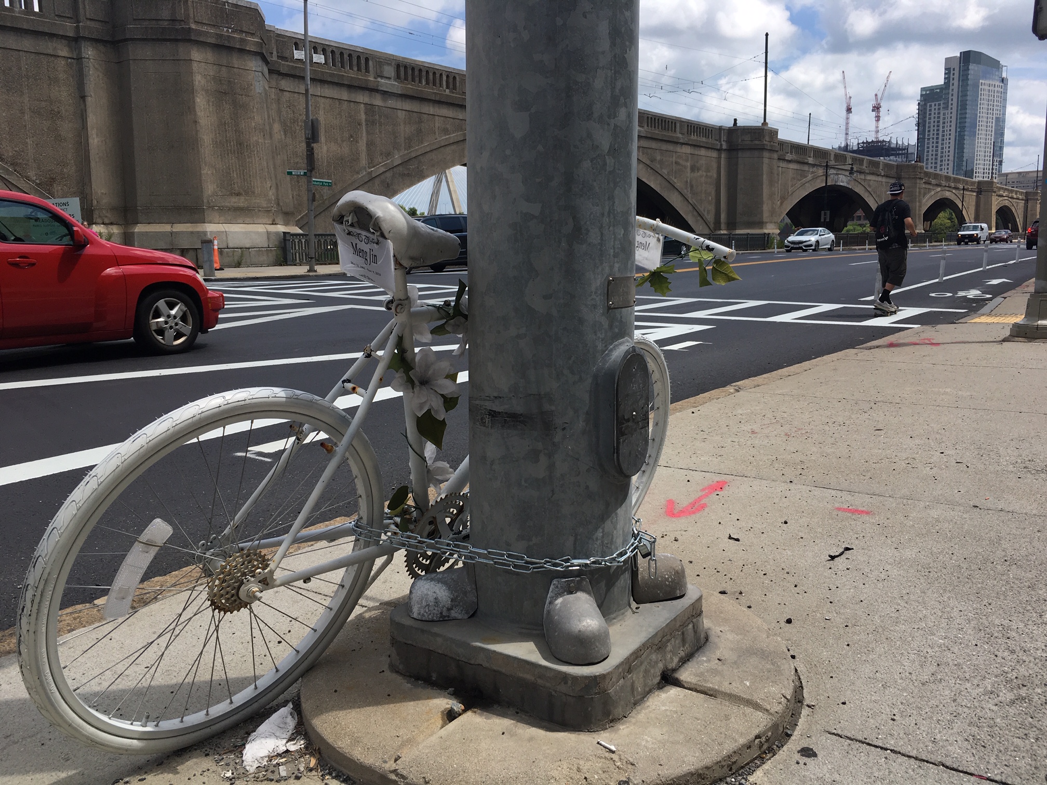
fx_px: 877
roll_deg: +2.3
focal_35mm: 29
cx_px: 524
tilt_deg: -10.6
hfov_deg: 61.7
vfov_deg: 48.2
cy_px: 392
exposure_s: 1/1508
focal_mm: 4.15
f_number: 2.2
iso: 25
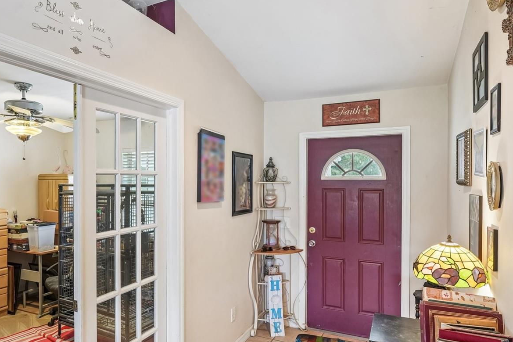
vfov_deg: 49.5
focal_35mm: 26
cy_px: 184
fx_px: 370
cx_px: 205
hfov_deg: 68.7
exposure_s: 1/4
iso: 400
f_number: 8
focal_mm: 19
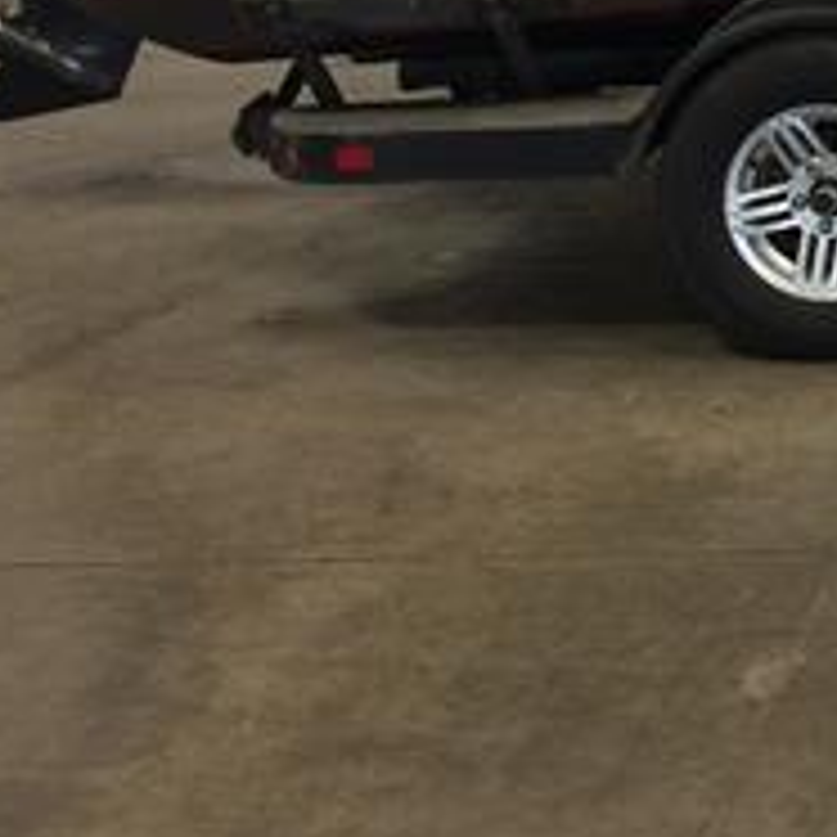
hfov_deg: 17.4
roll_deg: +1.3
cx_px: 1310
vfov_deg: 18.7
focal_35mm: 88
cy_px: -144
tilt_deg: -6.4
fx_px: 2407
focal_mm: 4.15
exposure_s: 1/30
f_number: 2.2
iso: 50
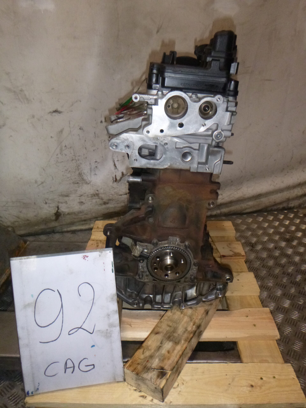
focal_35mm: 25
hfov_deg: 54.9
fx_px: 295
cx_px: 153
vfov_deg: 69.4
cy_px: 204
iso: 400
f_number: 3.9
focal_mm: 4.5
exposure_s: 1/125
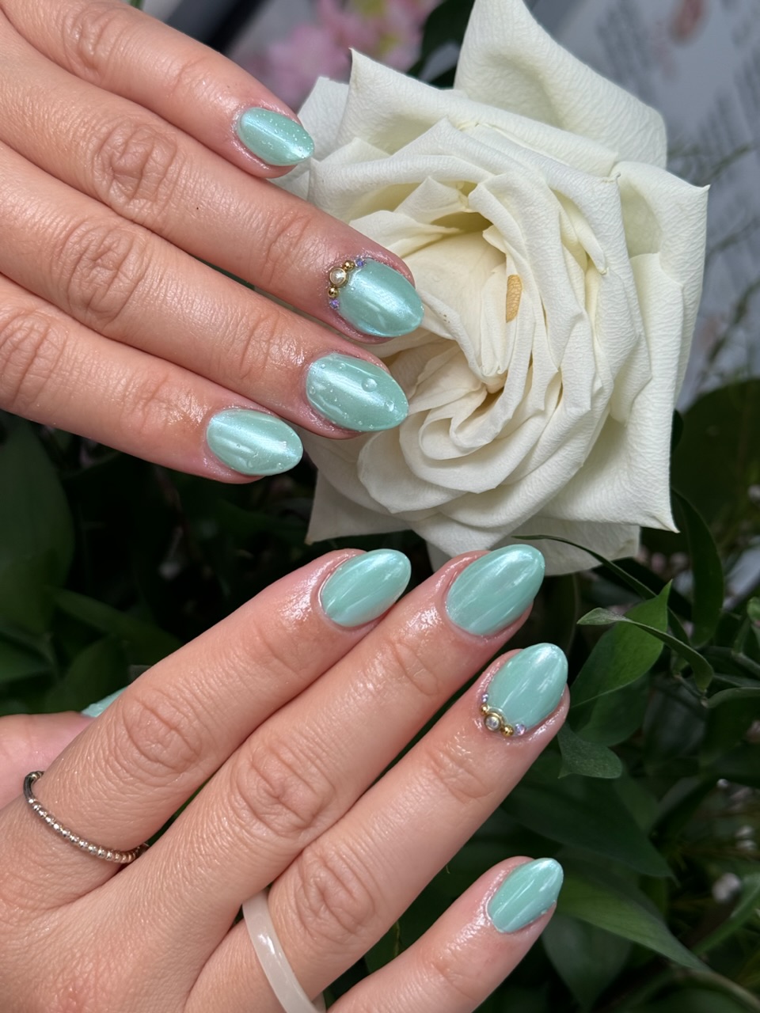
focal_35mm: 48
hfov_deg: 30.3
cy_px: 506
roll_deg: -35.4
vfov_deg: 39.7
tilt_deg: +6.9
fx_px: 1405
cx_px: 380
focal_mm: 6.76
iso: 50
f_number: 1.78
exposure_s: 1/187
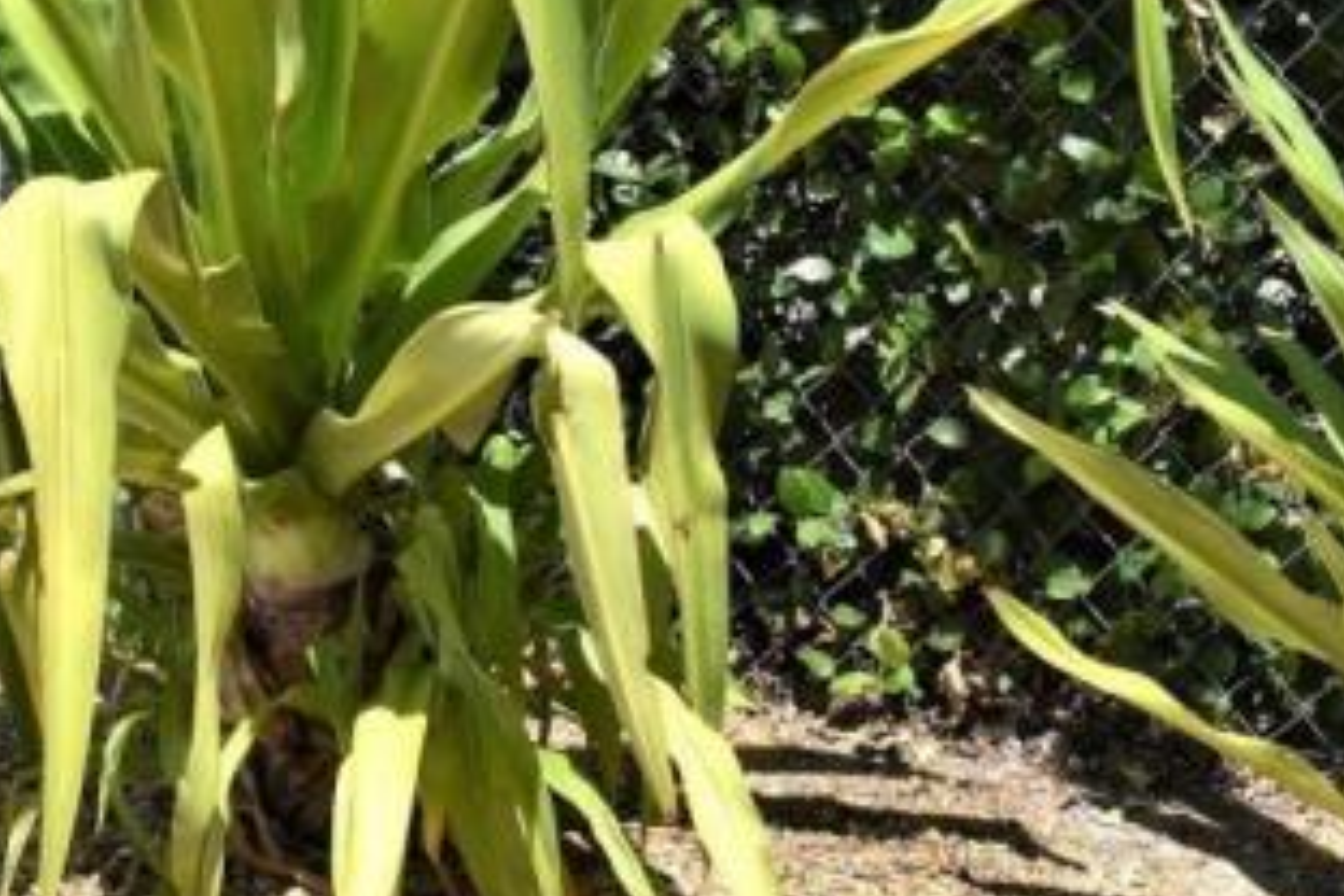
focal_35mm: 83
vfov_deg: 15.3
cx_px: 543
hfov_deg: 24.4
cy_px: -401
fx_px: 3098
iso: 200
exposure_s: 1/400
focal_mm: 24
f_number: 10
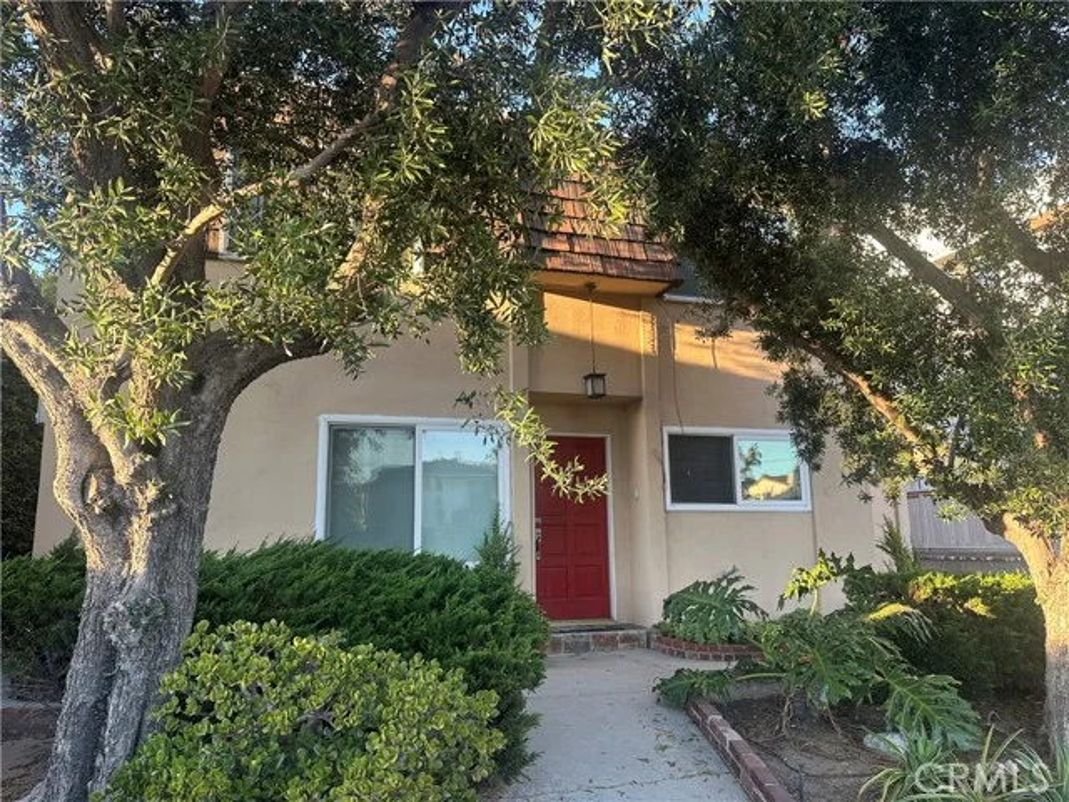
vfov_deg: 56.8
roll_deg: +1.2
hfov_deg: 71.6
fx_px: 741
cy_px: 401
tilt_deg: +10.0
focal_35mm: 24
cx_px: 534
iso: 64
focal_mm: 6.86
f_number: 1.78
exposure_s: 1/145
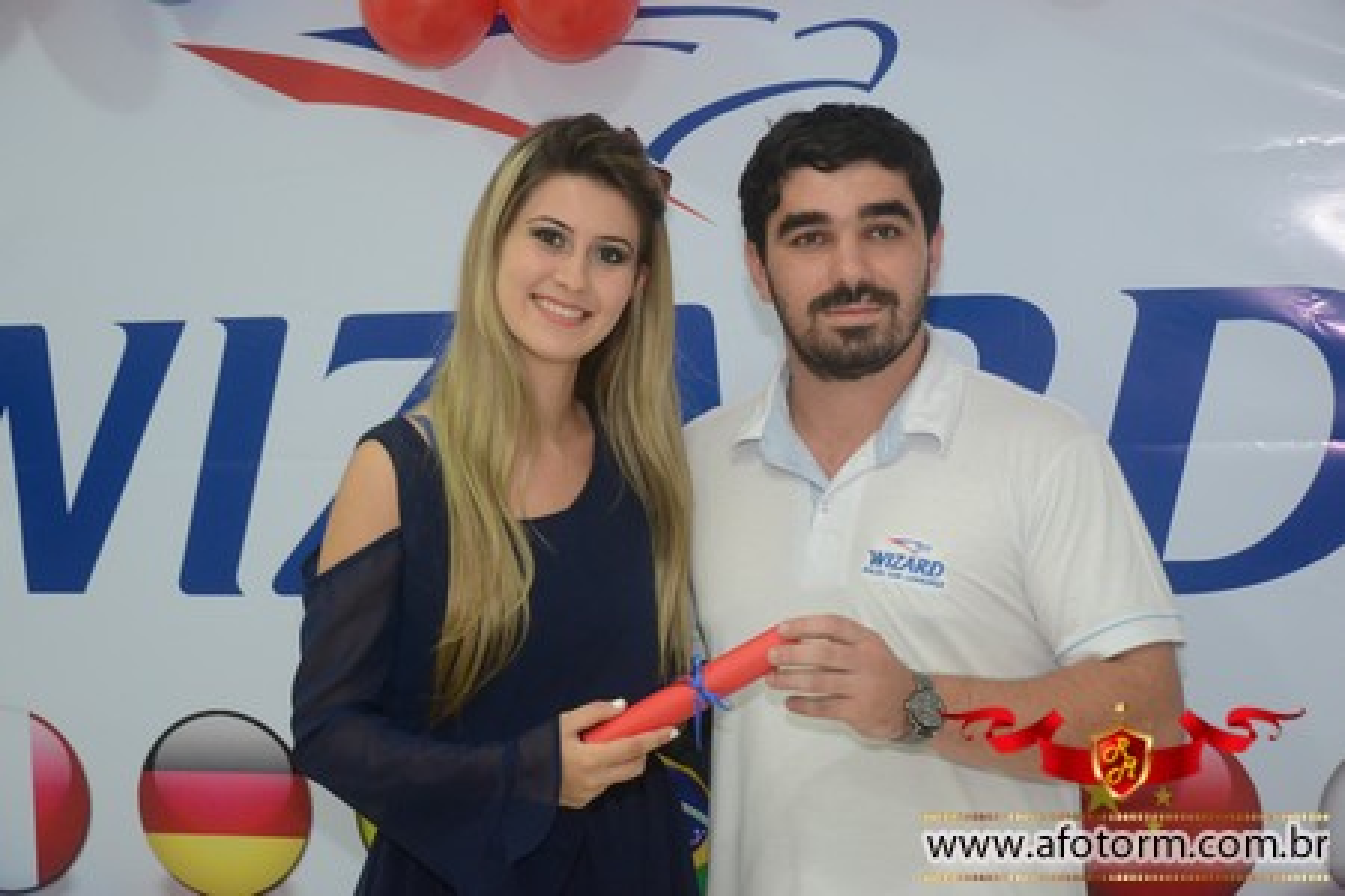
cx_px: 672
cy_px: 448
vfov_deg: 18.2
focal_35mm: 75
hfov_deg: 27.0
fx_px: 2802
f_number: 4.8
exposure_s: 1/80
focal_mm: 50
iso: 1600
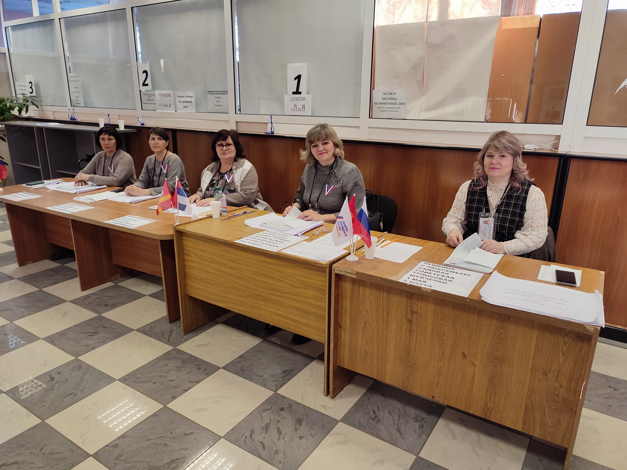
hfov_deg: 69.4
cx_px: 314
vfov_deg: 54.9
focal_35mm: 25
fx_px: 453
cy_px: 235
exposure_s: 1/33
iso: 147
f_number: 1.9
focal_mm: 6.04
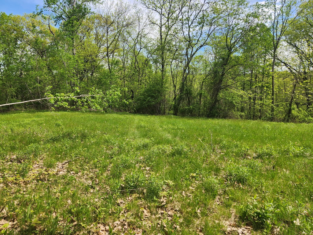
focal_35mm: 23
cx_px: 156
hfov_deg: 73.9
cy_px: 118
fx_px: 208
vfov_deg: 58.9
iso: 20
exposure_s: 1/767
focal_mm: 5.4
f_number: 1.8
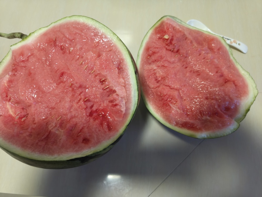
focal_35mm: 24
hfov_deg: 71.6
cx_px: 131
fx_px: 182
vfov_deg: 56.8
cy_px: 98
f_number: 1.8
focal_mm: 5.59
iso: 1000
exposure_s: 1/36.5
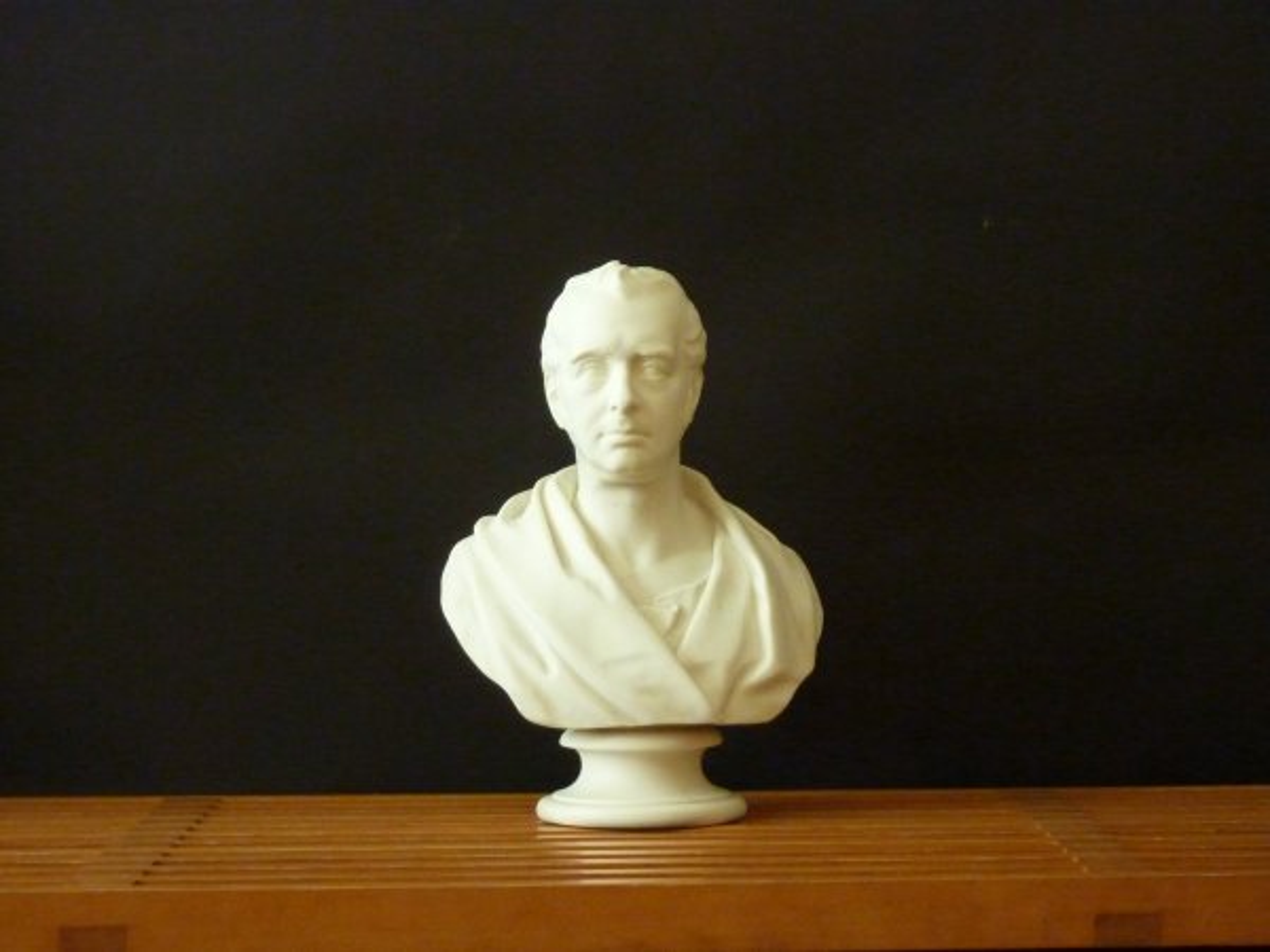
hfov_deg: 21.8
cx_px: 635
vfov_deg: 16.4
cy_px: 476
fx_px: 3302
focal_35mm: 90
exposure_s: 1/20
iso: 800
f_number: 4.3
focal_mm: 14.7
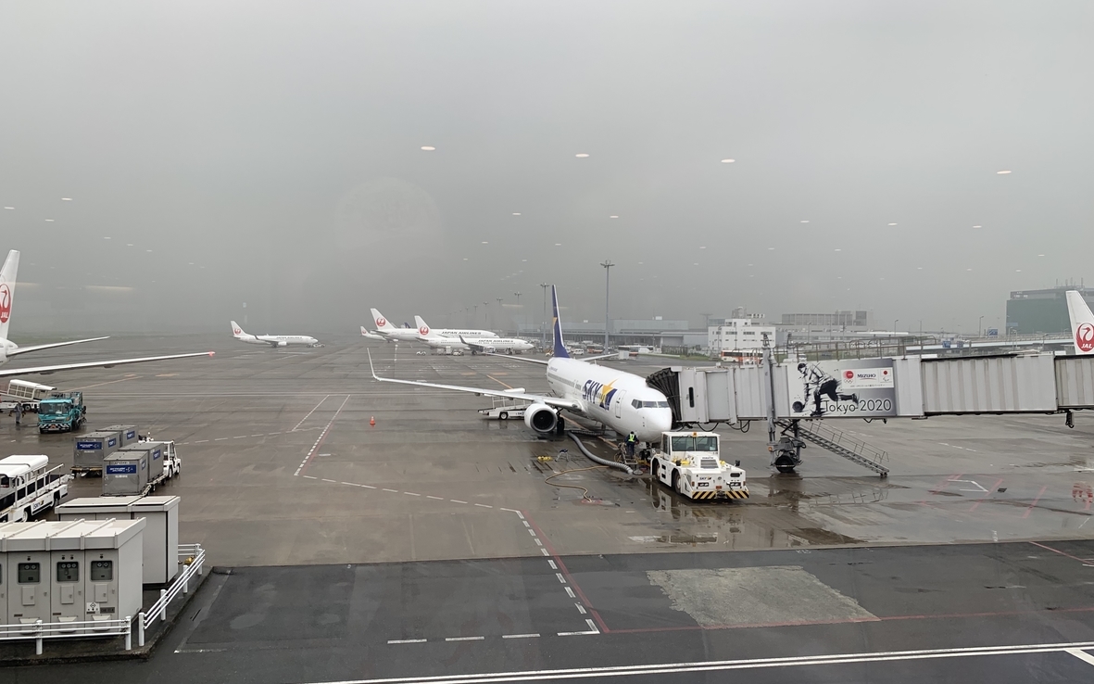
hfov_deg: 66.5
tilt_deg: -0.2
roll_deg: +1.4
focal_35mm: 28
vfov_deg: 44.5
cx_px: 541
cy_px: 358
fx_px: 835
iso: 25
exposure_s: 1/122
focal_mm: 4.25
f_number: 1.8
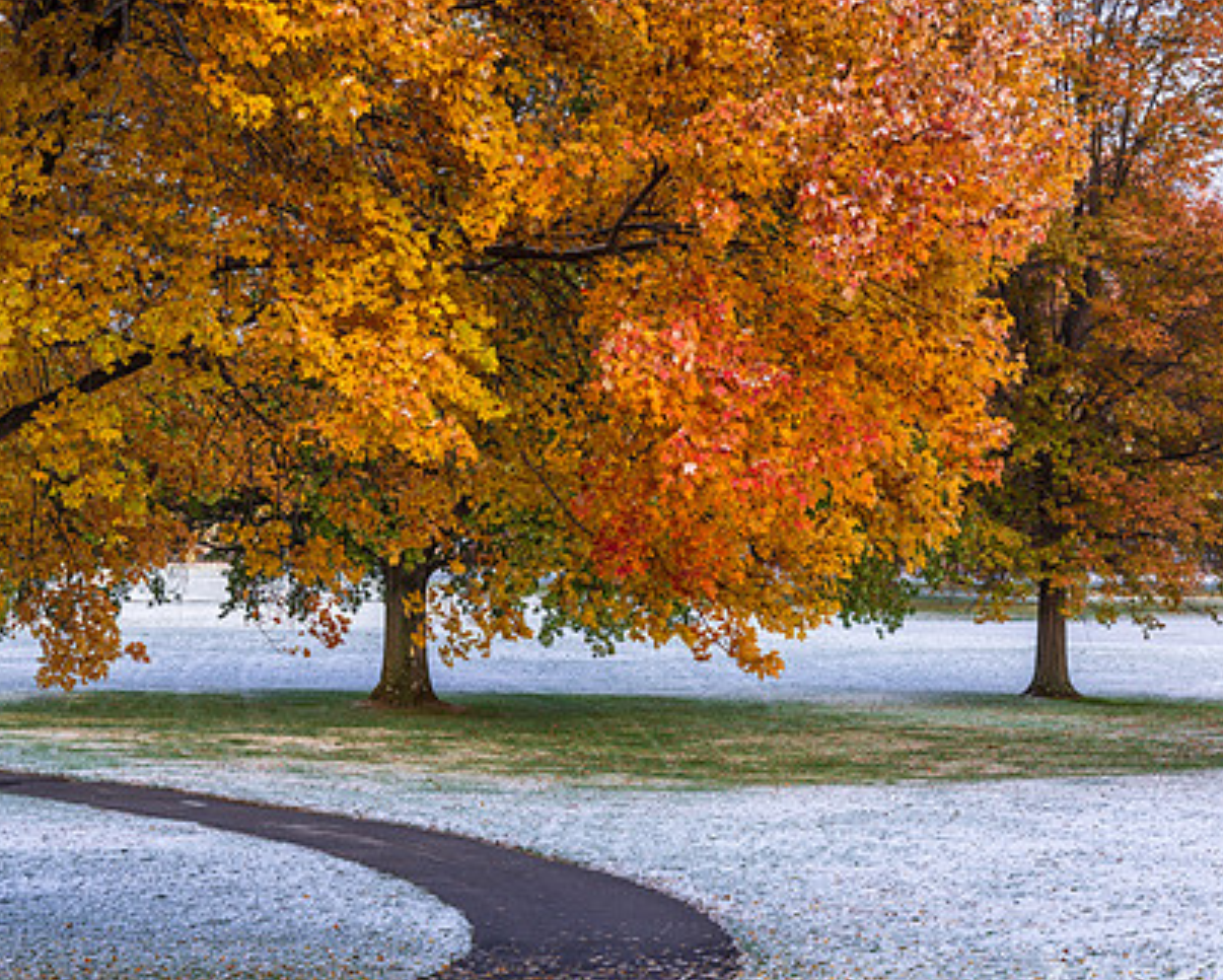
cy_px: 485
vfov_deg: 17.5
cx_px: 374
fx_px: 3187
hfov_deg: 21.6
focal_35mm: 88
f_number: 8
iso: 100
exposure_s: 1/125
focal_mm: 65
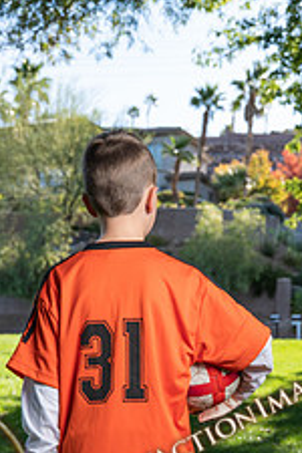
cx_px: 139
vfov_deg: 28.0
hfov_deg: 20.0
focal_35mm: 68
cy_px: 445
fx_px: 856
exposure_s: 1/160
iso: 100
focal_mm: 34
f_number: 5.6
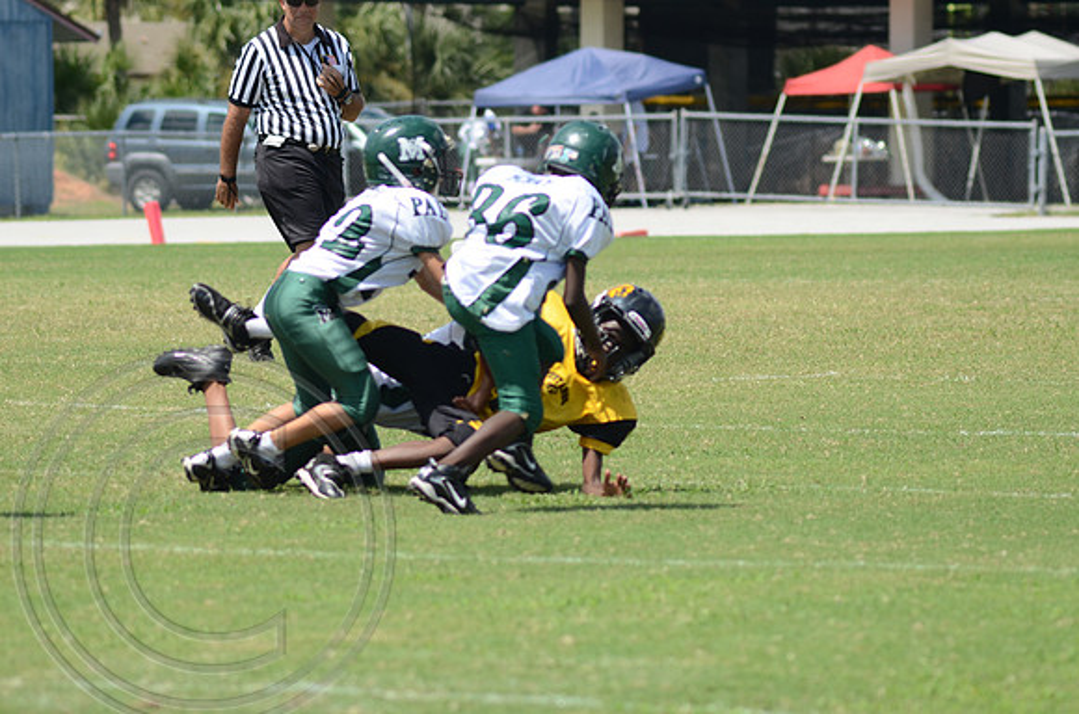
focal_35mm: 300
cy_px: 357
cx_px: 540
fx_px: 8972
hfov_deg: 6.9
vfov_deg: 4.6
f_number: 6.3
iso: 200
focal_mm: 200
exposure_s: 1/800
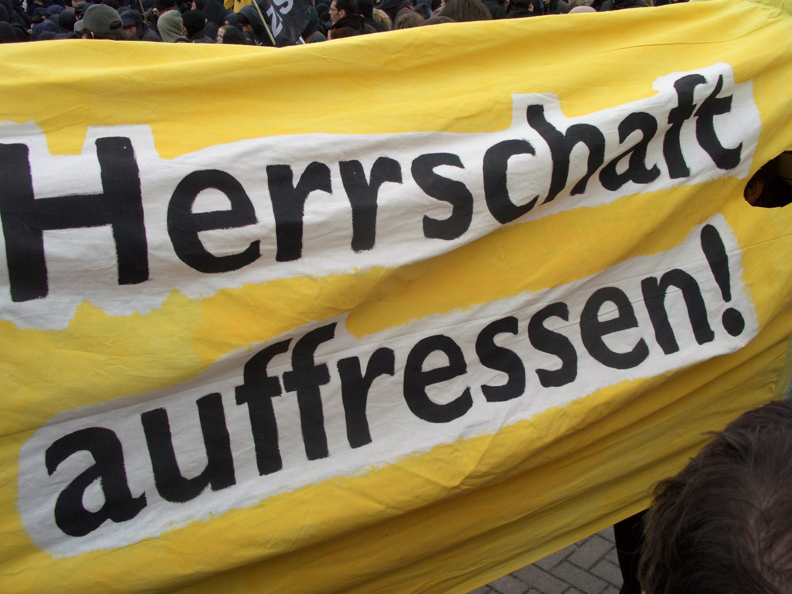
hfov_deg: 54.0
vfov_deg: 41.8
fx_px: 778
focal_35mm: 34
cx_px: 394
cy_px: 302
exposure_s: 1/640
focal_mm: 7.1
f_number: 4
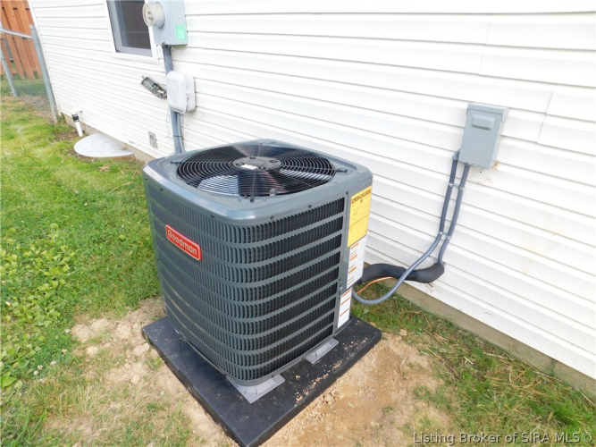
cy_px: 224
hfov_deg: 73.9
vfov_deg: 58.9
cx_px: 298
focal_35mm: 23
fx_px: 396
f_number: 3
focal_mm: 4
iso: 125
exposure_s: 1/250
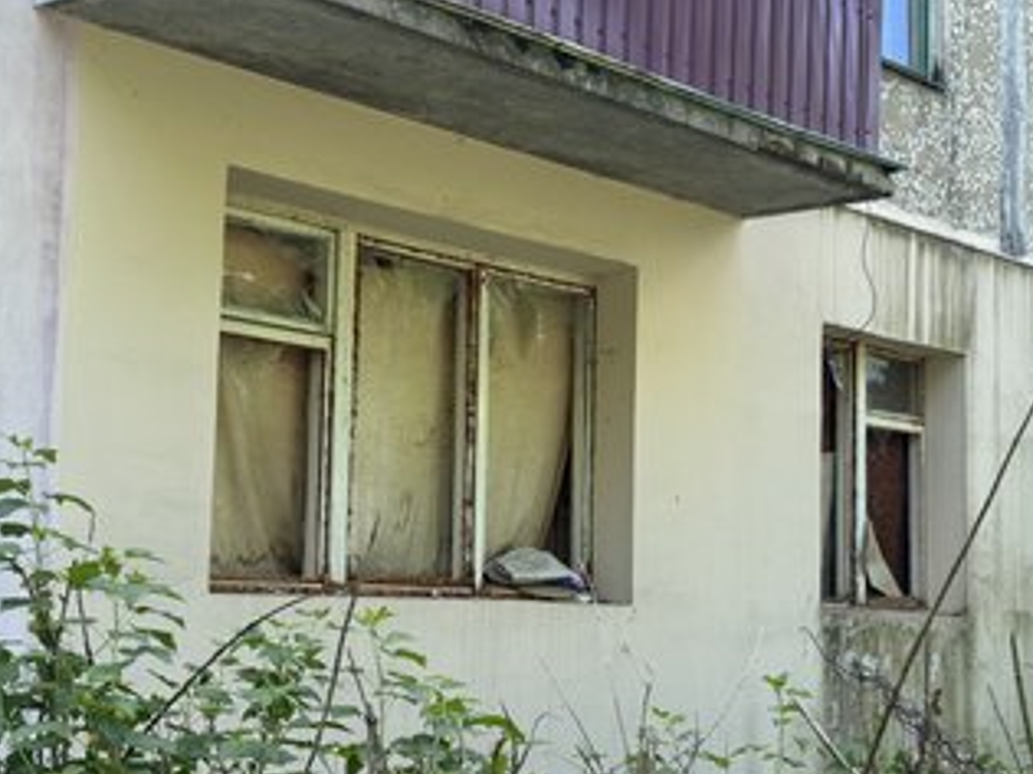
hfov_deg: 31.6
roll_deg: -0.7
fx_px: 1820
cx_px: 636
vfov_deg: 24.0
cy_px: 410
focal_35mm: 61
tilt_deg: +7.2
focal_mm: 6.76
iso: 64
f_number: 1.78
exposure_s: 1/503
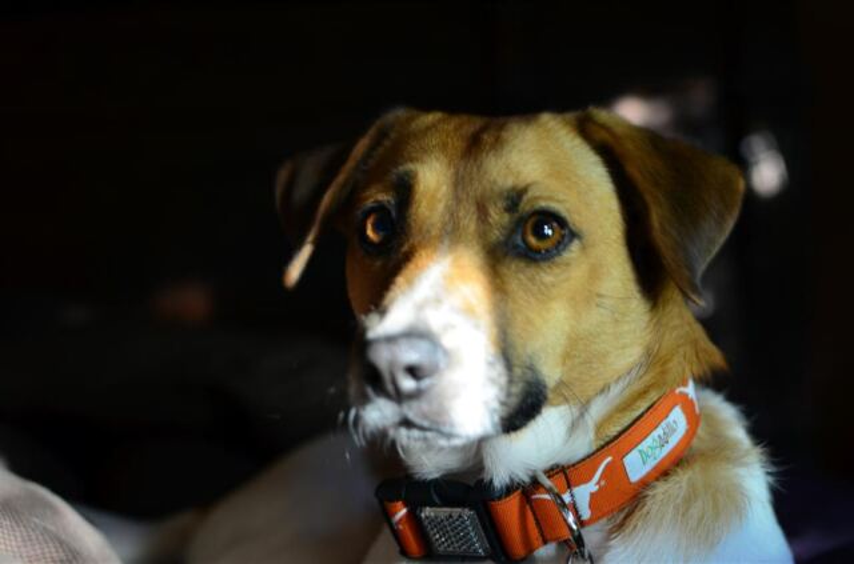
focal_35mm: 52
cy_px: 282
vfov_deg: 25.6
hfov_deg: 37.9
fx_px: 1242
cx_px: 427
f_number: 2.5
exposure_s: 1/6
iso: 400
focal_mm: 35
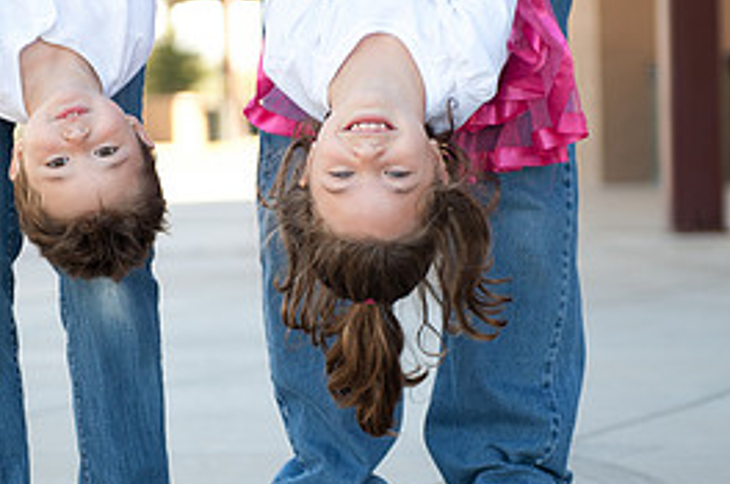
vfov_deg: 8.9
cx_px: 315
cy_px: 235
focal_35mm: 154
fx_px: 3117
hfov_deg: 13.4
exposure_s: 1/400
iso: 200
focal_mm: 70
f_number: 2.8
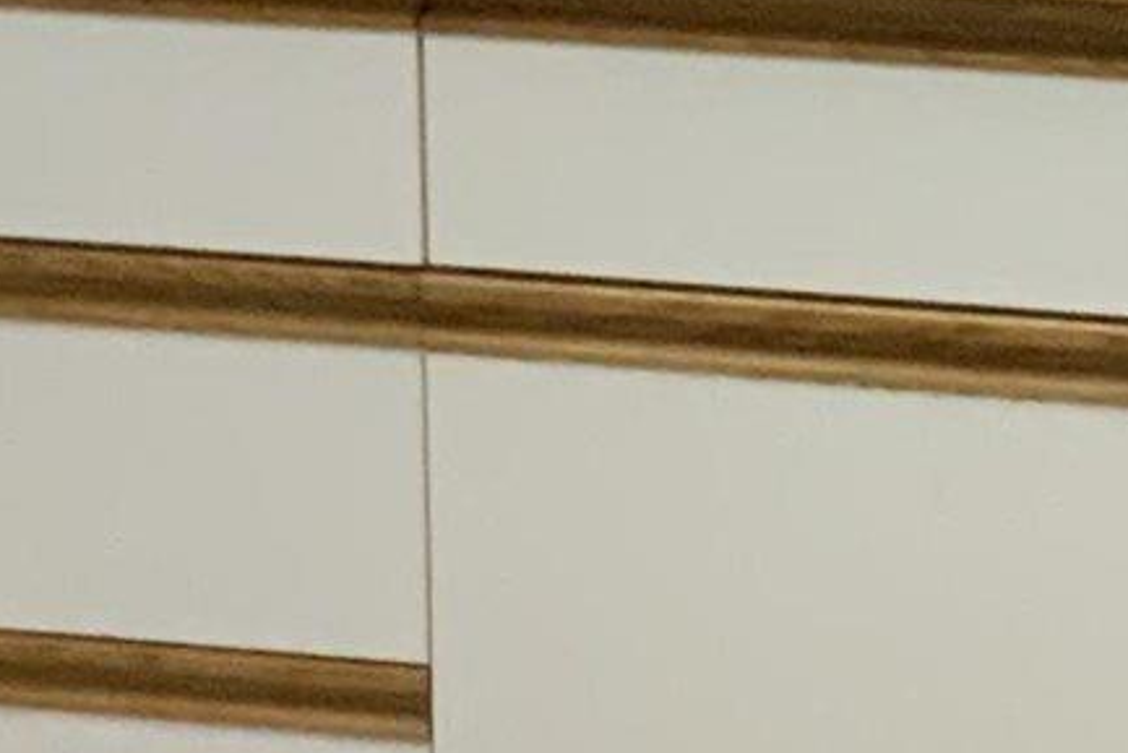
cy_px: 52
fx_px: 6707
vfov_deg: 6.4
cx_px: 1730
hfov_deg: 9.3
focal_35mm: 214
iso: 160
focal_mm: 3
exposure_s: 1/60
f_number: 1.8
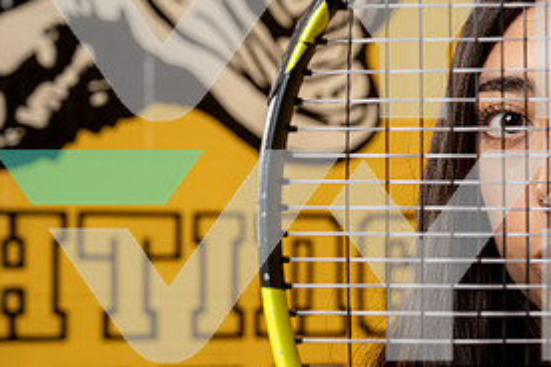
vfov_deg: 10.9
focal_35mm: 126
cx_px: 503
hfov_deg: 16.0
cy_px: 256
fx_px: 1928
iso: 500
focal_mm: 60
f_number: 5.6
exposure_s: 1/250
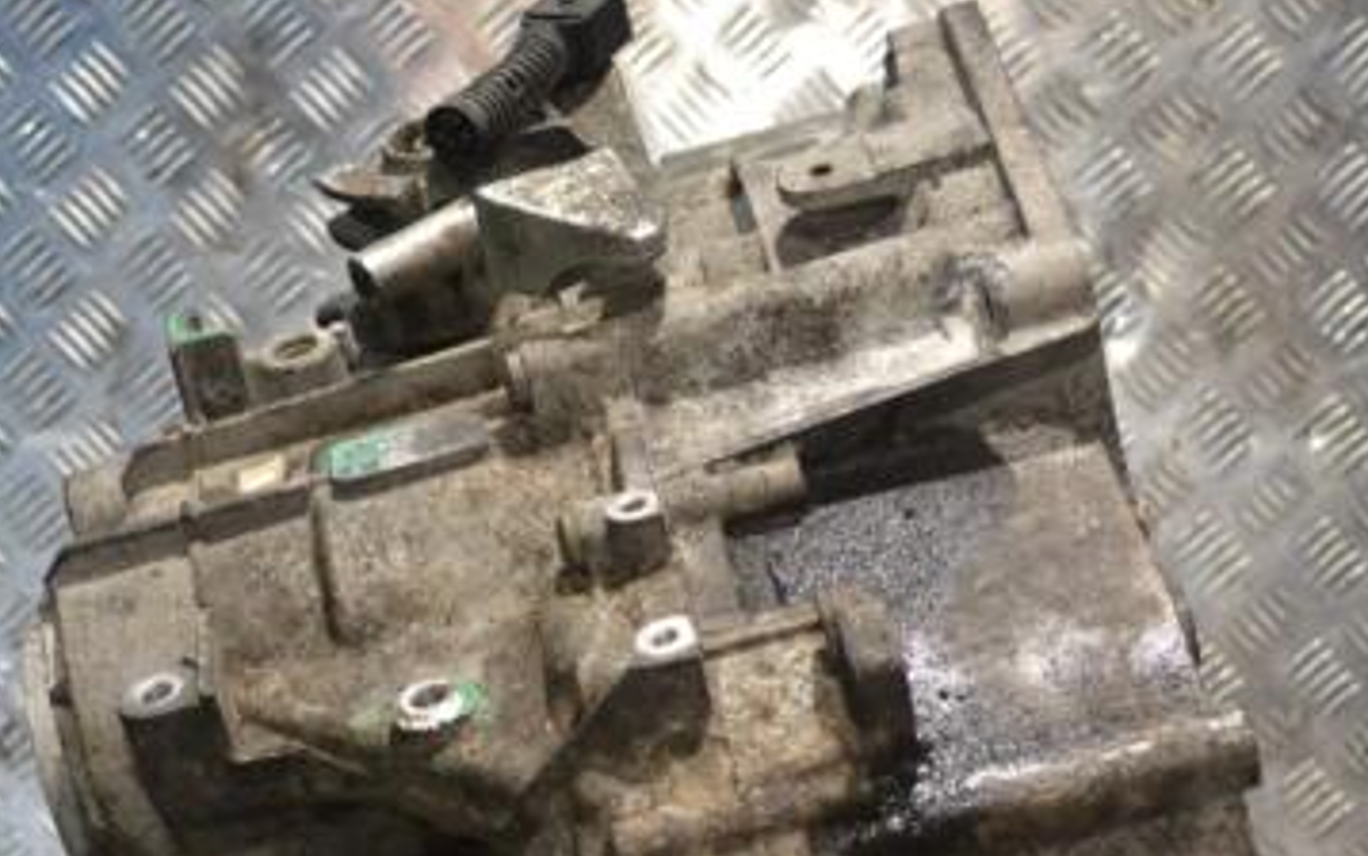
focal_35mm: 82
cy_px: 715
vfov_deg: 15.8
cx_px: 657
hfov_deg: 25.2
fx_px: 3058
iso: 3200
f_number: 5.6
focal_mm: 32
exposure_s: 1/125
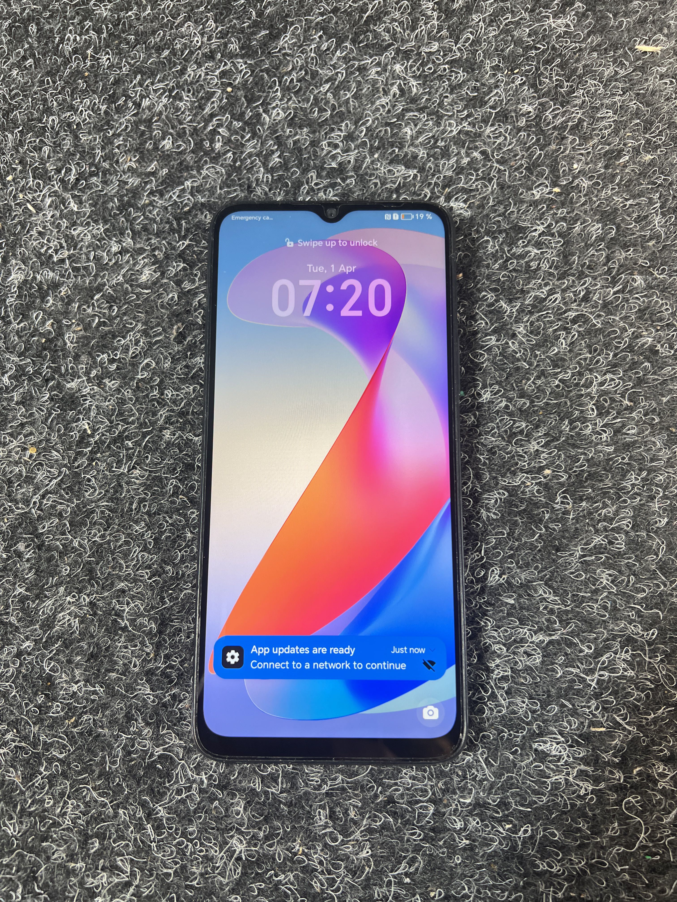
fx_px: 678
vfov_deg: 67.3
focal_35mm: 26
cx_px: 338
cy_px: 451
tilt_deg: -78.8
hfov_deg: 53.1
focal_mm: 5.7
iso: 100
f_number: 1.5
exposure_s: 1/100
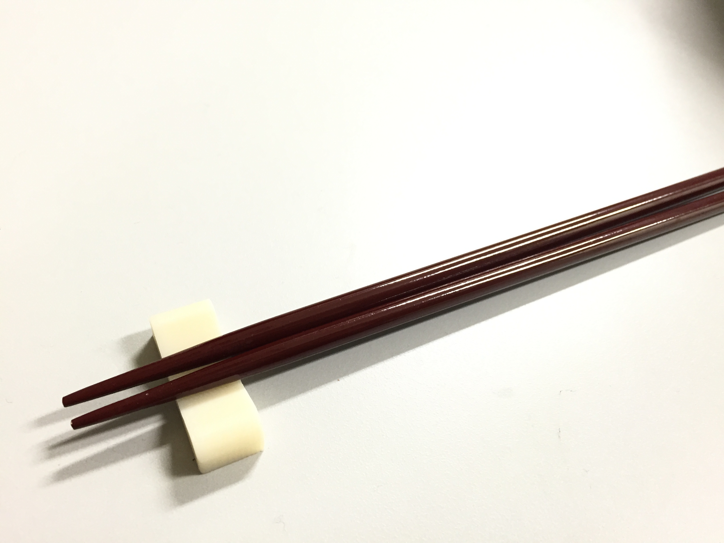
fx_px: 607
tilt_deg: -51.2
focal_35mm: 29
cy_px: 272
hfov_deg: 61.7
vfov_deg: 48.2
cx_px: 362
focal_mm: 4.15
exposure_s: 1/30
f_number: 2.2
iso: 125
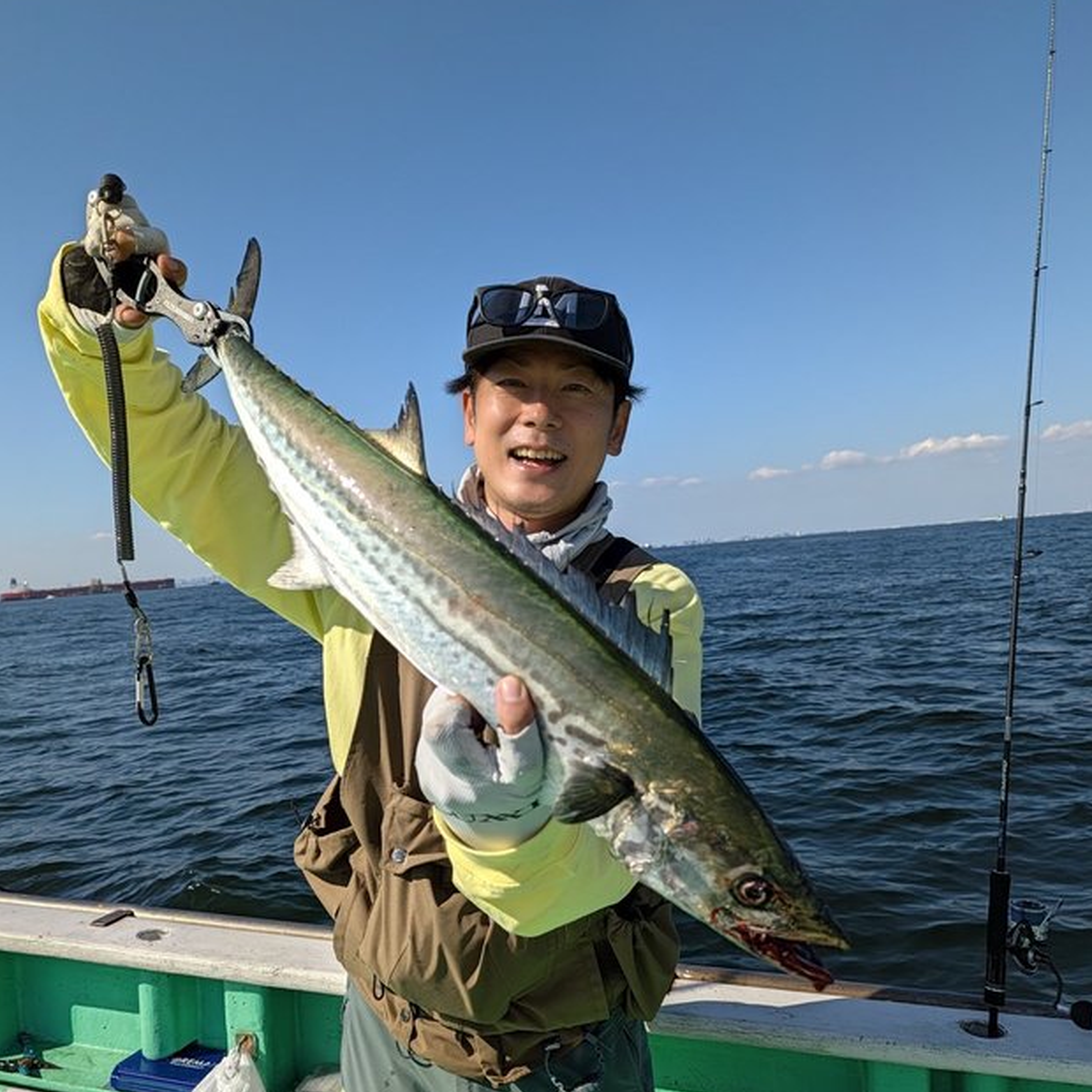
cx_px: 548
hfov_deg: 57.3
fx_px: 999
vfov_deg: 57.2
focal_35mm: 28
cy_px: 588
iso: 16
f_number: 1.7
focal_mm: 5.28
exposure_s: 1/2212
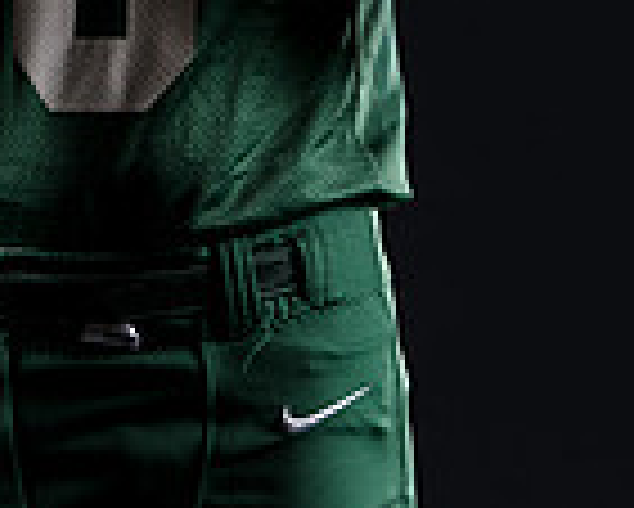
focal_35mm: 401
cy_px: -353
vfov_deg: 3.8
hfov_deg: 4.8
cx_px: 211
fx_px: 7530
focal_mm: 104
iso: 200
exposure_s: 1/160
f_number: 4
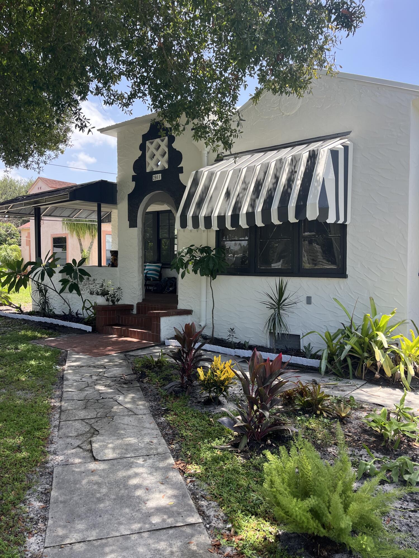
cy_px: 279
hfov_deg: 53.1
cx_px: 210
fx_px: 420
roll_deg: +0.4
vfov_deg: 67.3
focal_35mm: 26
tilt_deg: -3.5
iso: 50
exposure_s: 1/816
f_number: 1.6
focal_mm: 5.1
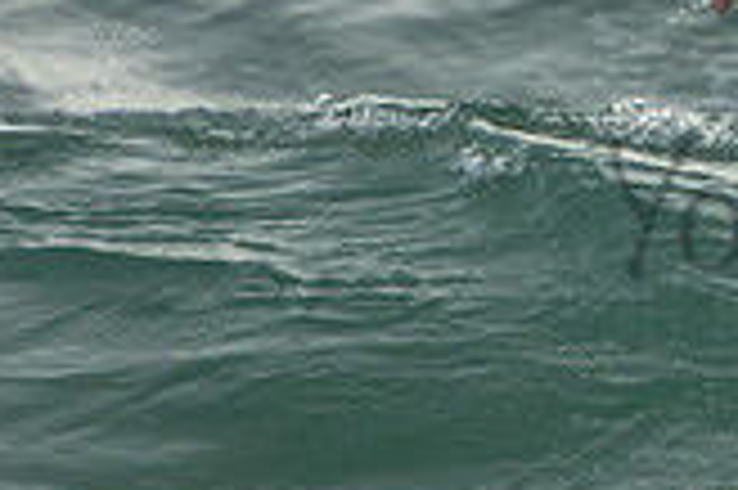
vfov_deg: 0.6
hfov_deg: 1.0
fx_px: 43457
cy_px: 169
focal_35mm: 2122
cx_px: 1071
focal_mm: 400
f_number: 5.6
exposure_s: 1/1000
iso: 320
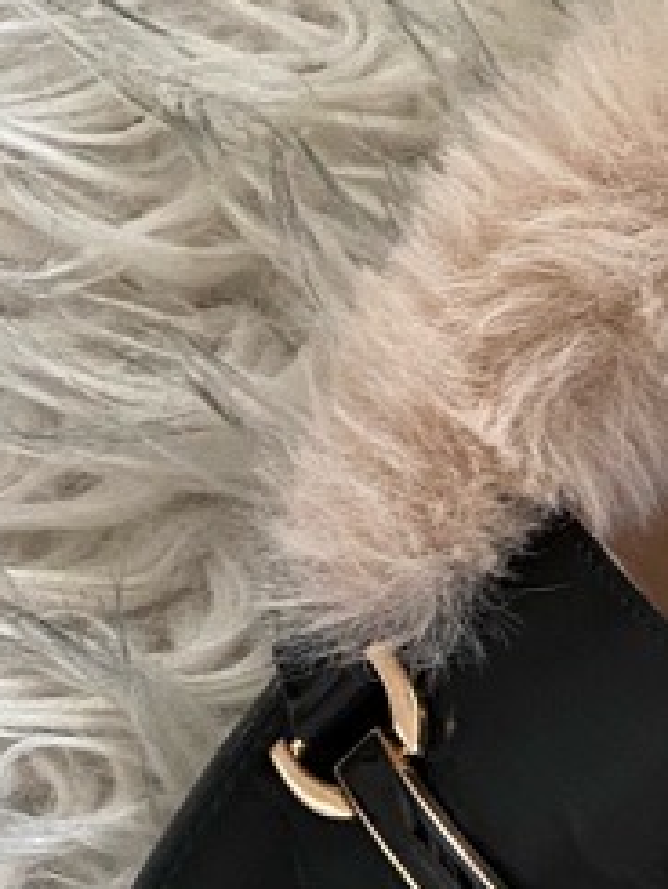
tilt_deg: -83.0
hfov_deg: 13.0
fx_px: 2725
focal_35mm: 106
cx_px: 1104
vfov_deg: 18.3
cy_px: 791
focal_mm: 4.25
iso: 640
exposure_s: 1/38
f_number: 1.8
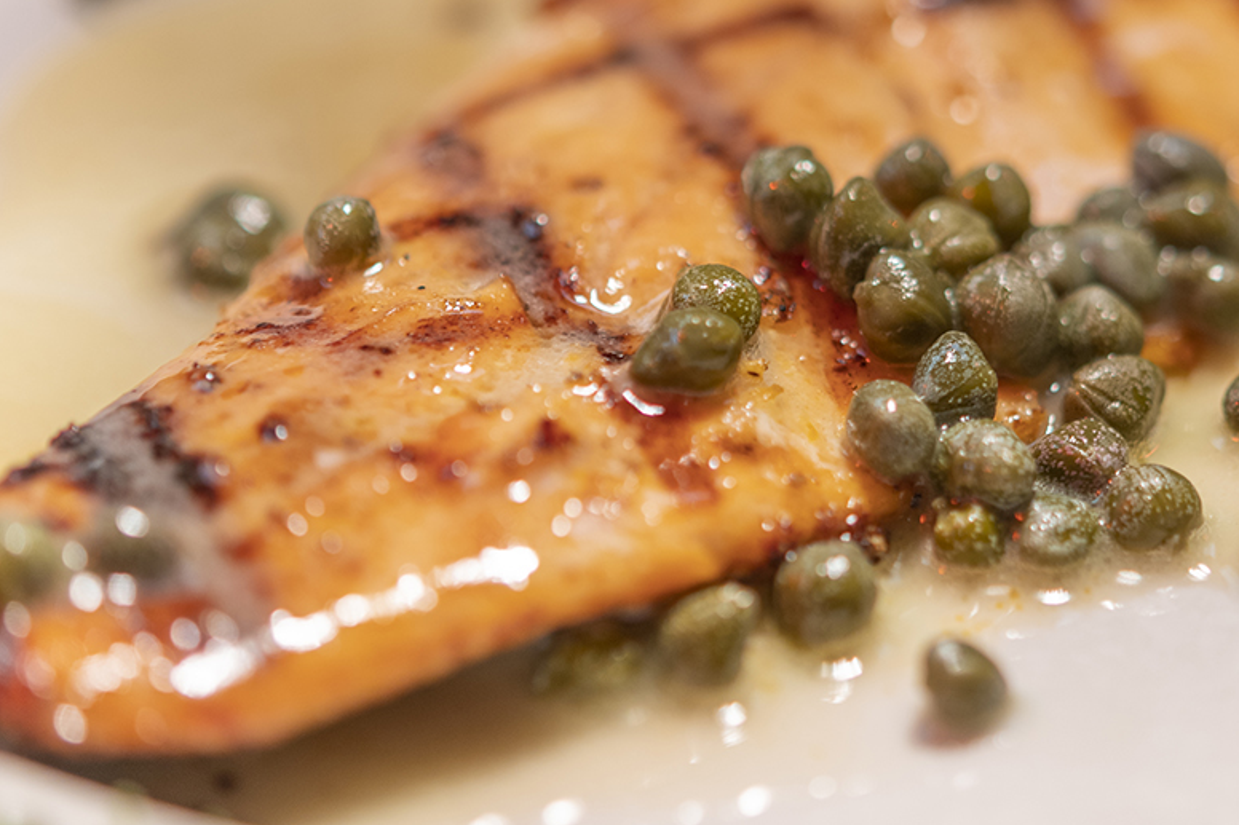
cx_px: 872
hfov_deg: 17.6
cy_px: 227
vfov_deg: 11.8
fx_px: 3991
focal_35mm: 116
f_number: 3
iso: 64
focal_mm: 60
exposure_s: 1/125
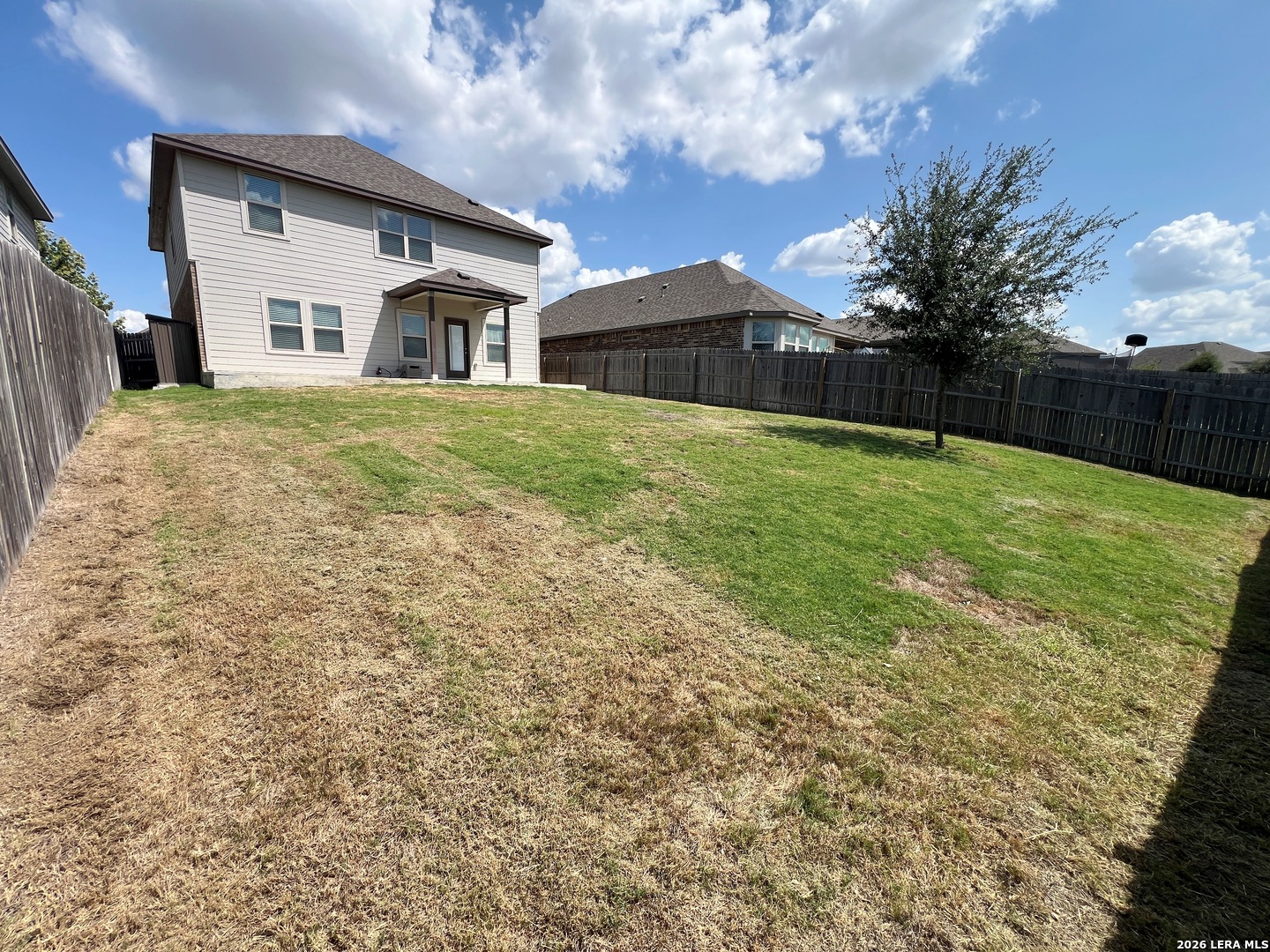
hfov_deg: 106.2
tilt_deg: -9.4
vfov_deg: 89.9
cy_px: 476
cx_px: 635
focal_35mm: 13
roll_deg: -1.1
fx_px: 477
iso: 32
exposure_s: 1/1508
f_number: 1.8
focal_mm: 1.57
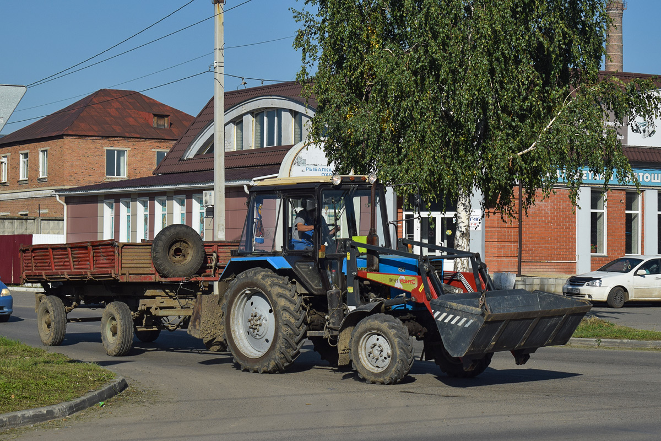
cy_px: 220
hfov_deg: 24.6
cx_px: 330
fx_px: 1515
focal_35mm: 82
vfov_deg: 16.6
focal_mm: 55
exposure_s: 1/1250
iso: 200
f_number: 7.1
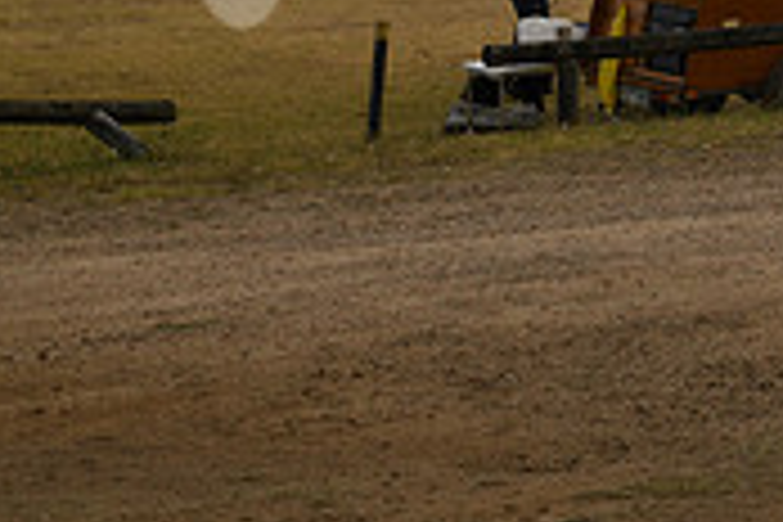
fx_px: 3632
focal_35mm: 167
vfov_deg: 8.1
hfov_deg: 11.8
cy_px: -259
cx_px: 1138
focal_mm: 50
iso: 250
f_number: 16
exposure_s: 1/125
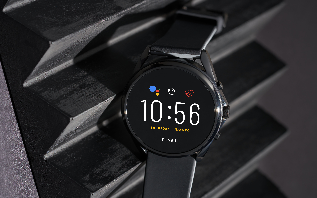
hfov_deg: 22.6
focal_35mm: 92
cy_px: 101
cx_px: 159
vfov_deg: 14.2
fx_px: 795
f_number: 9
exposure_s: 1/125
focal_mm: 90
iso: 100
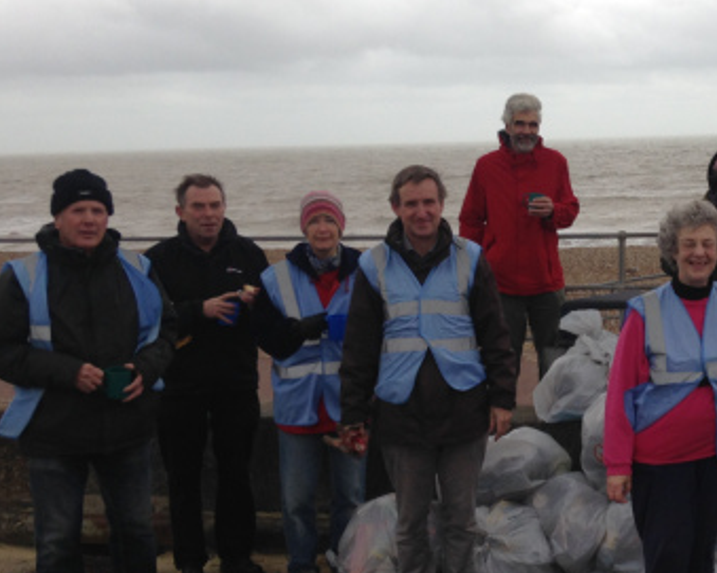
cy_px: 310
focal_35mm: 66
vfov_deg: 23.1
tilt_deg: -10.4
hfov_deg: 27.4
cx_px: 679
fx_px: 1400
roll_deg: +1.8
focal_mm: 4.12
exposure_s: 1/274
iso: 50
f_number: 2.4
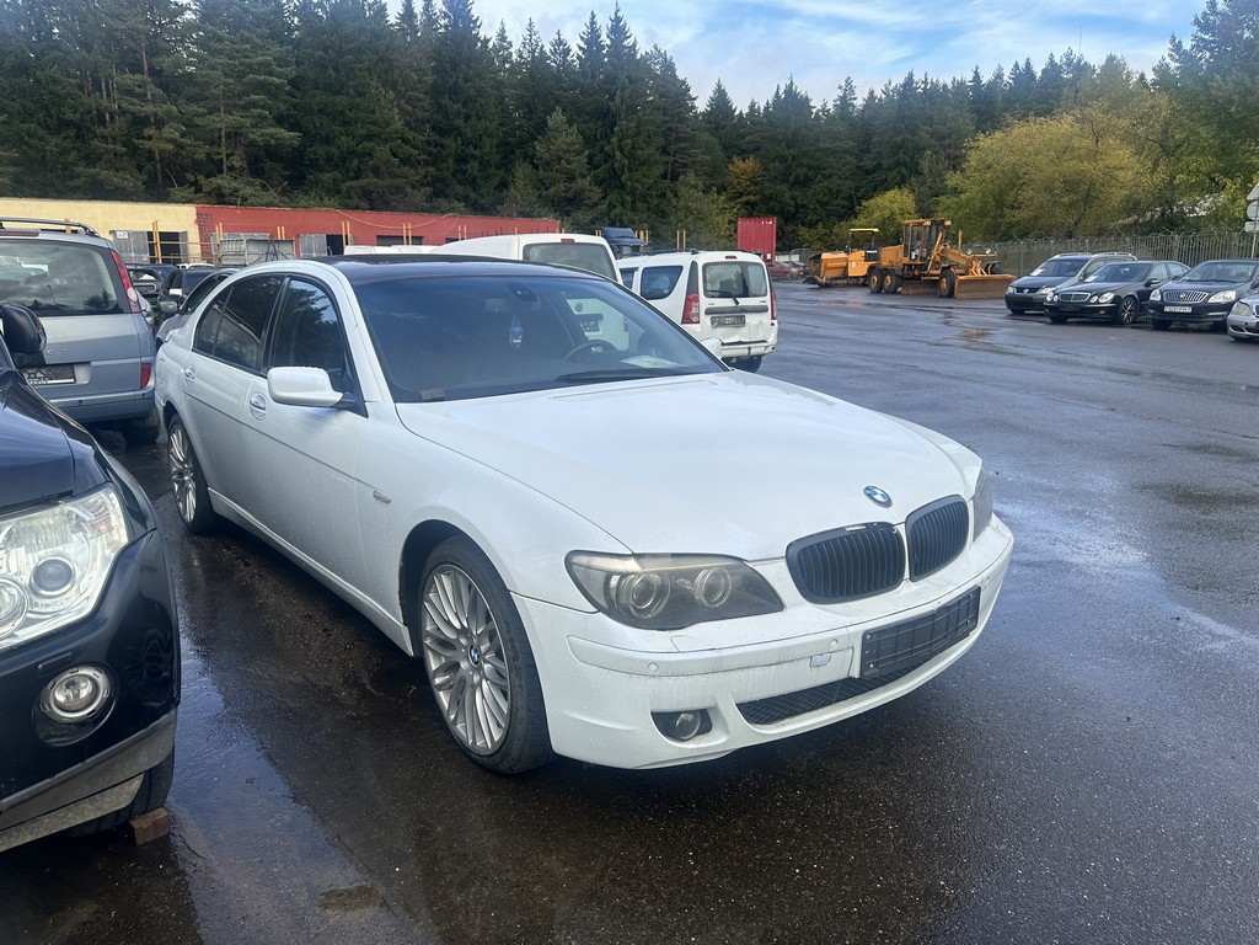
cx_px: 630
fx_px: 873
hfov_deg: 71.6
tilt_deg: -10.1
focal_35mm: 24
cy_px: 472
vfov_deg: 56.8
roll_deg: +2.8
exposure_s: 1/3155
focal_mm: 6.86
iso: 80
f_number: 1.78
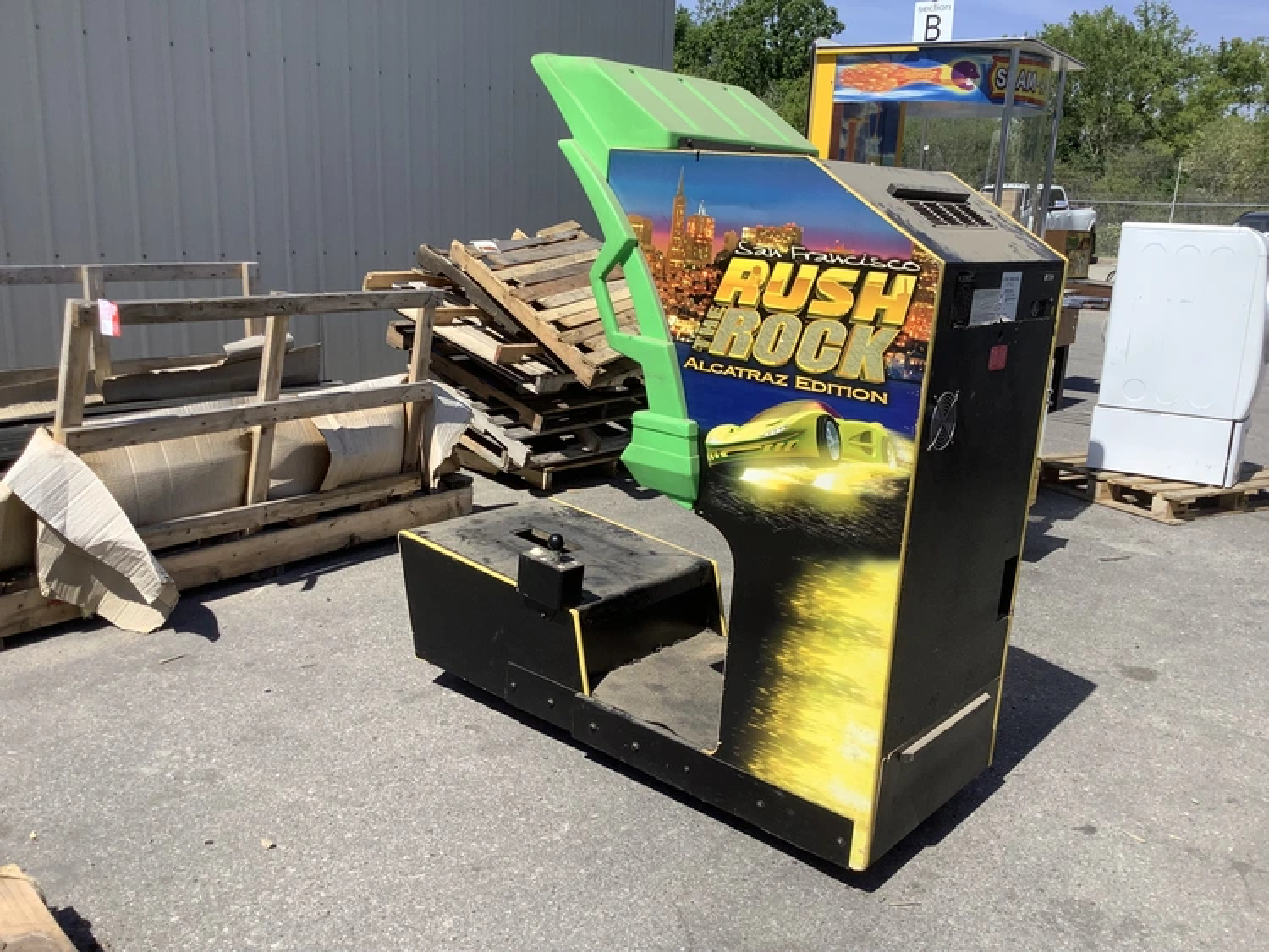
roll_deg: -1.3
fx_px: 1137
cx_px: 634
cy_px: 476
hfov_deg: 58.3
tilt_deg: -13.1
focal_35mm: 31
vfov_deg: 45.5
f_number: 2.4
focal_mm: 3.3
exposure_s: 1/1404
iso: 25
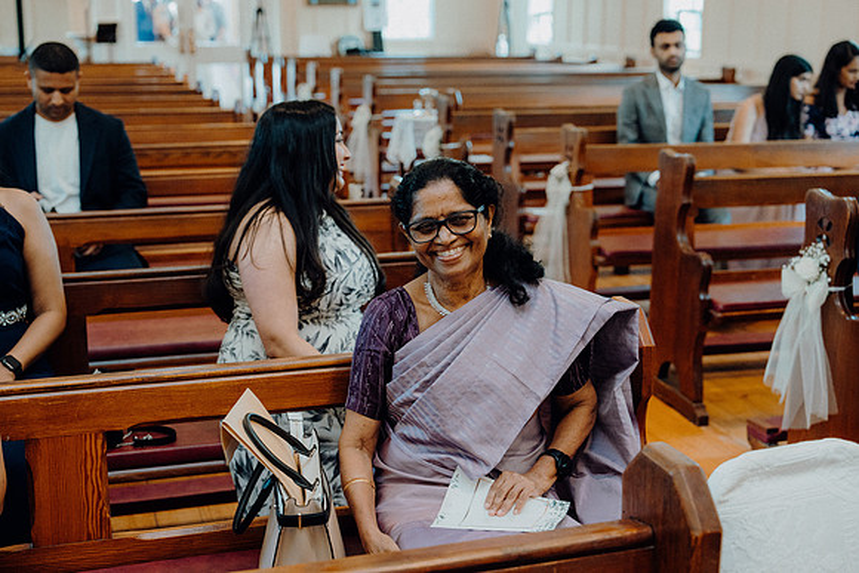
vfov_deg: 26.0
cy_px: 286
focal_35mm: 52
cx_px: 430
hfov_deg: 38.2
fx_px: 1241
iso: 2500
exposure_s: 1/250
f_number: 3.5
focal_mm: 52
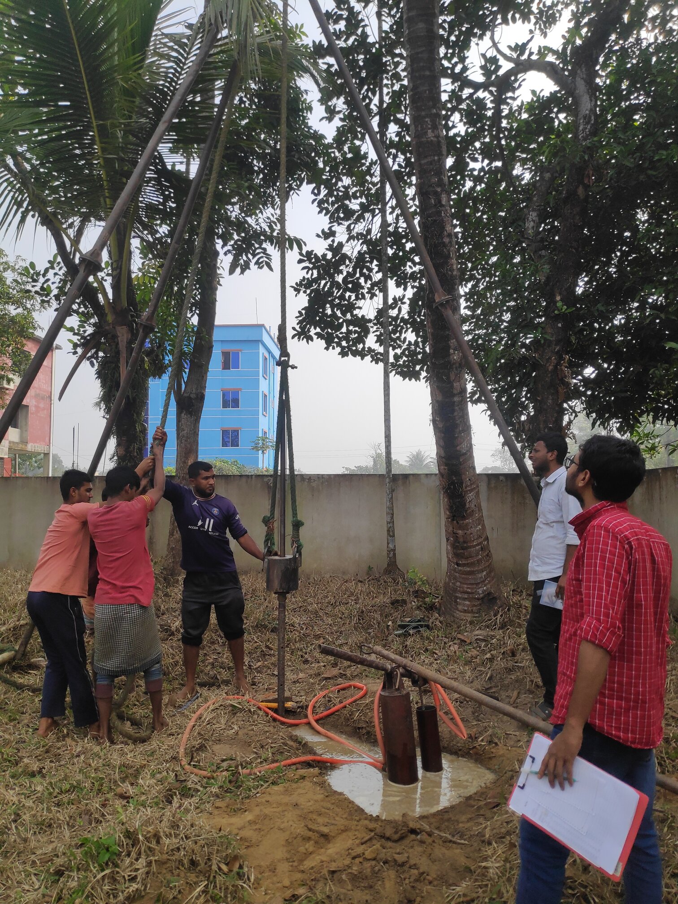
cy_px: 452
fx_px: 522
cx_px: 339
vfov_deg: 81.7
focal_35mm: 20
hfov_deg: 66.0
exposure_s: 1/1899
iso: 100
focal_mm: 3.94
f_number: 1.9
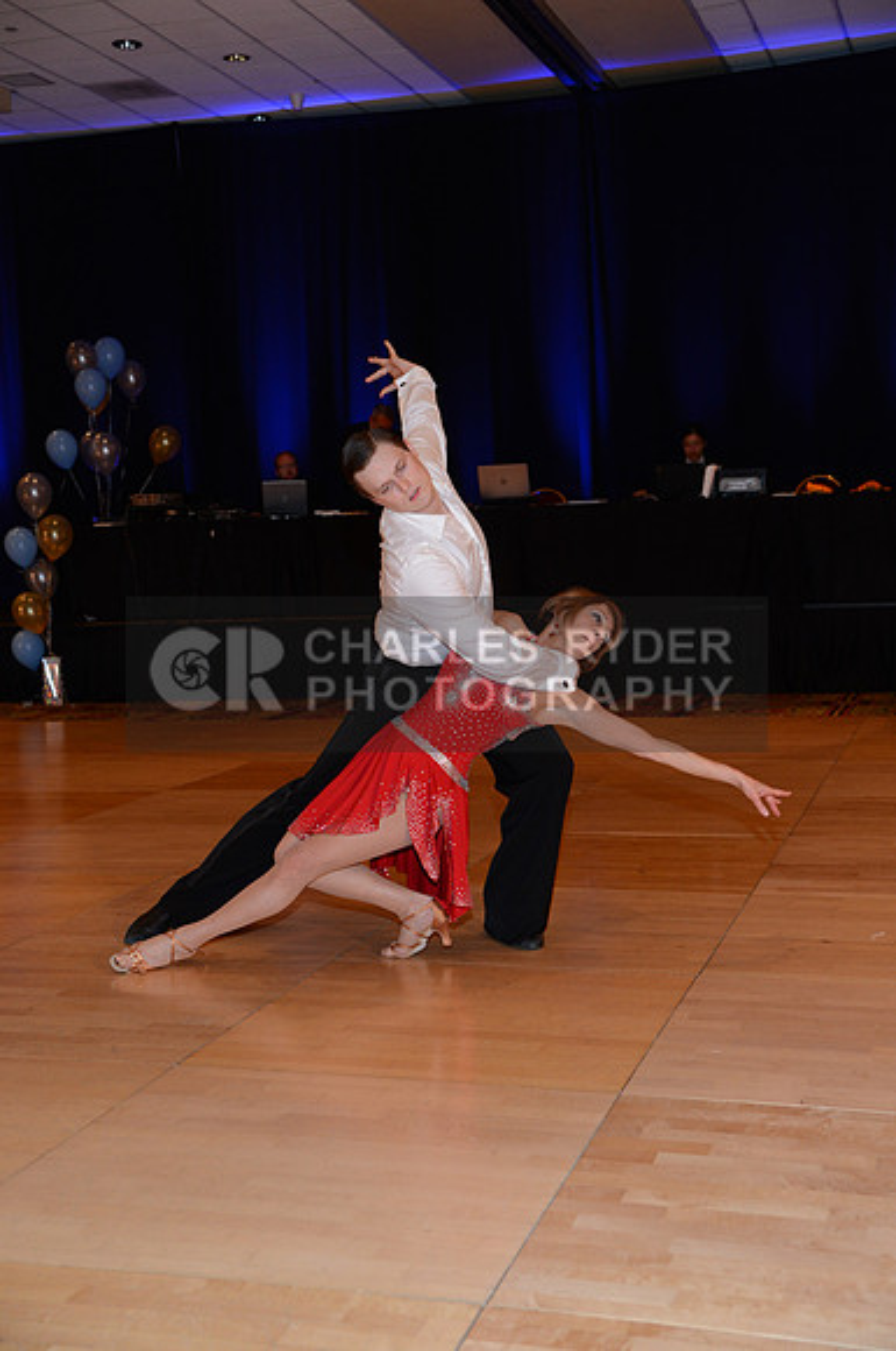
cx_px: 448
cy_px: 676
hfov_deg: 28.0
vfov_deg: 41.2
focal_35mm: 48
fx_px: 1797
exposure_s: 1/200
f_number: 4.5
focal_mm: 48
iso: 2000
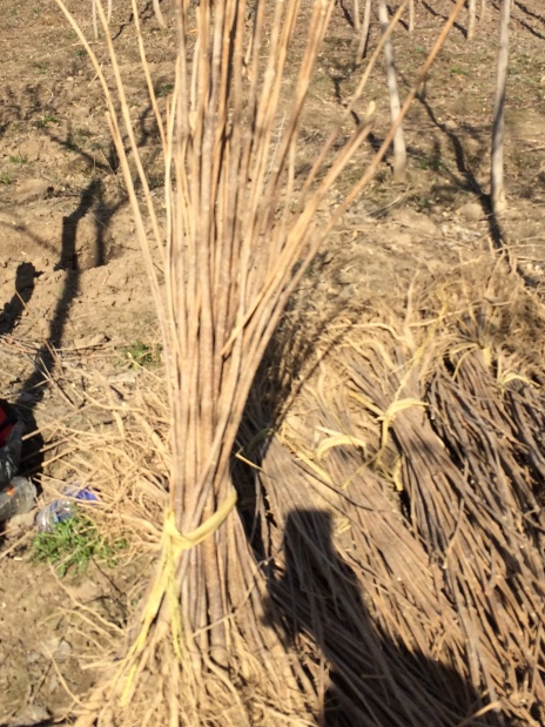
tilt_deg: -18.3
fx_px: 1050
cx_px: 253
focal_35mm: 50
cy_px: 250
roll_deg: +3.3
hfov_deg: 29.1
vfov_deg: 37.8
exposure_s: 1/1580
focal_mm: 4.15
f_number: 2.2
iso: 32
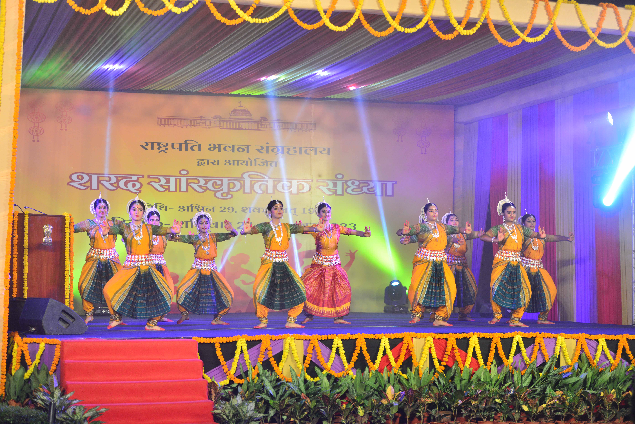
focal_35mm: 70
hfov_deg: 28.8
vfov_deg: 19.5
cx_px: 318
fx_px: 1235
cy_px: 212
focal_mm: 70
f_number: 2.8
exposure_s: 1/250
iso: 1000
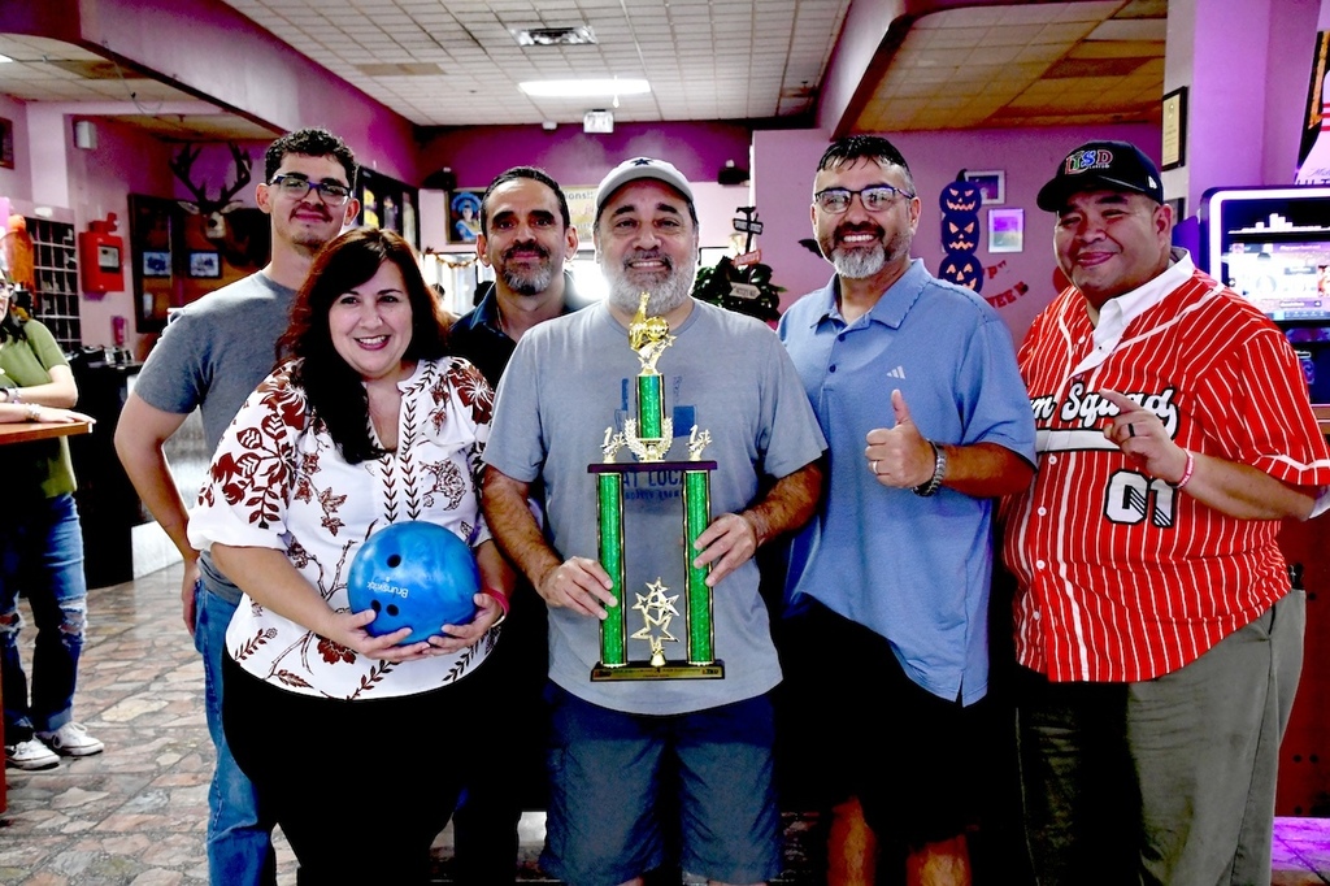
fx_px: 1440
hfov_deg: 49.6
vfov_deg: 34.2
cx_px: 665
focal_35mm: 39
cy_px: 443
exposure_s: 1/80
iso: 3200
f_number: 4.5
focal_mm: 26
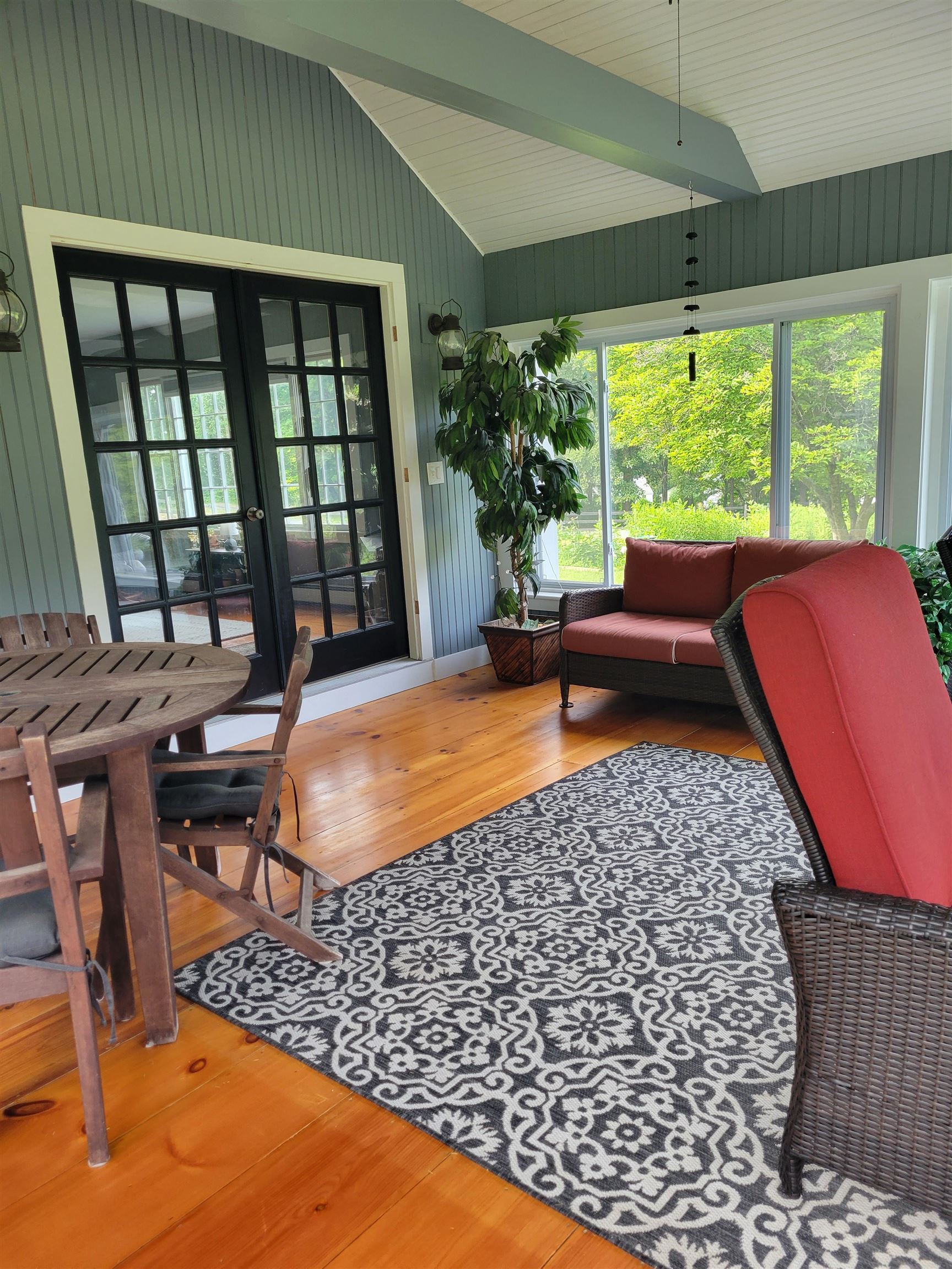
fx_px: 953
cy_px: 634
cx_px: 476
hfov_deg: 53.1
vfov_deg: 67.3
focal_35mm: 26
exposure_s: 1/120
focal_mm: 5.4
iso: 125
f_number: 1.8
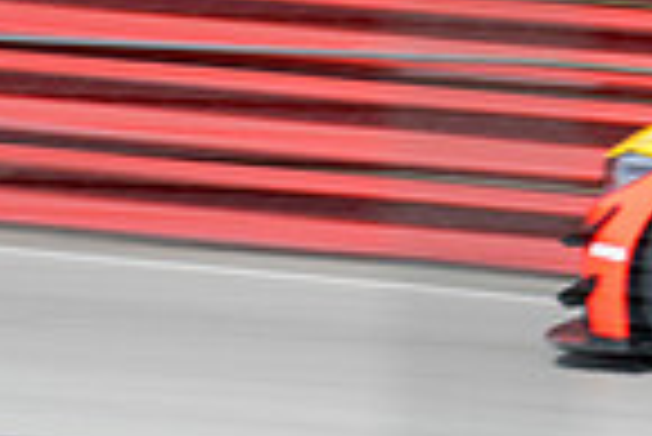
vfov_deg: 2.0
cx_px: 998
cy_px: -83
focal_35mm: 697
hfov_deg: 2.9
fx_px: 12636
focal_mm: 116
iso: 400
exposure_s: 1/80
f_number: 25
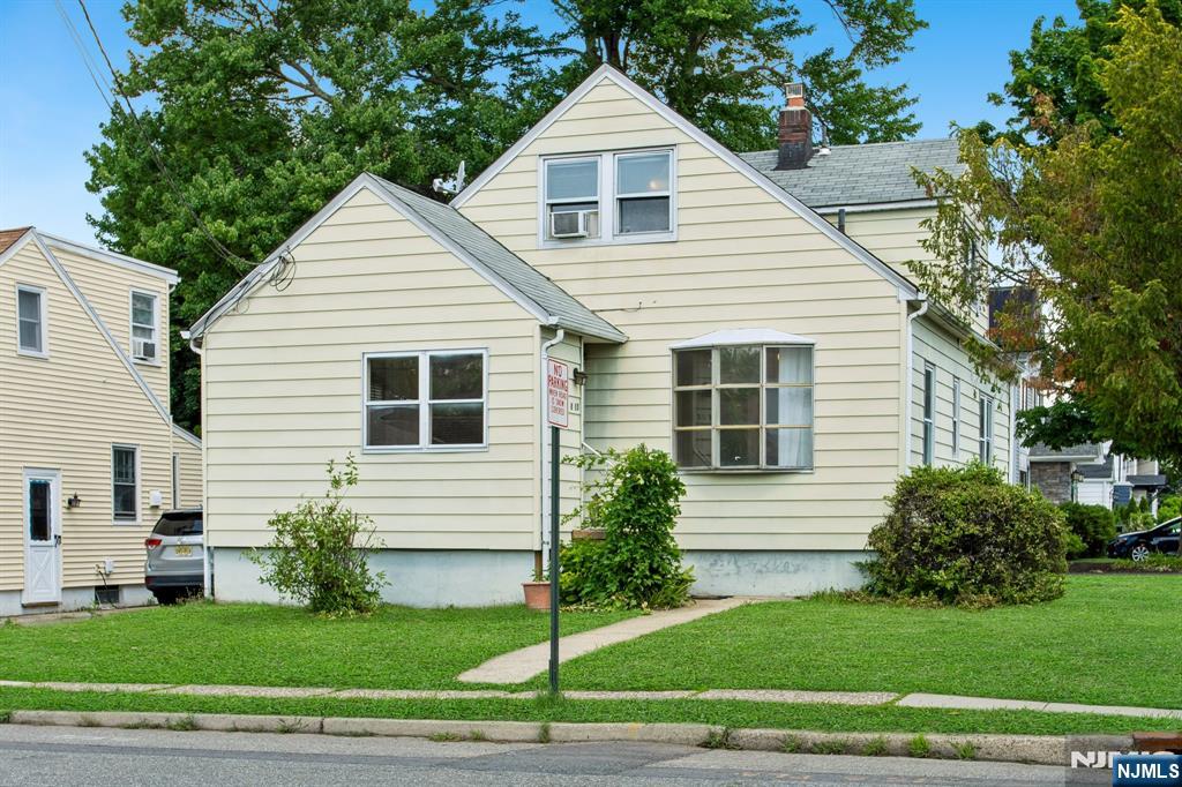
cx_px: 591
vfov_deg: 34.2
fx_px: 1280
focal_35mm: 39
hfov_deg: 49.6
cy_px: 394
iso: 100
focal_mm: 26
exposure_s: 1/80
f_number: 8
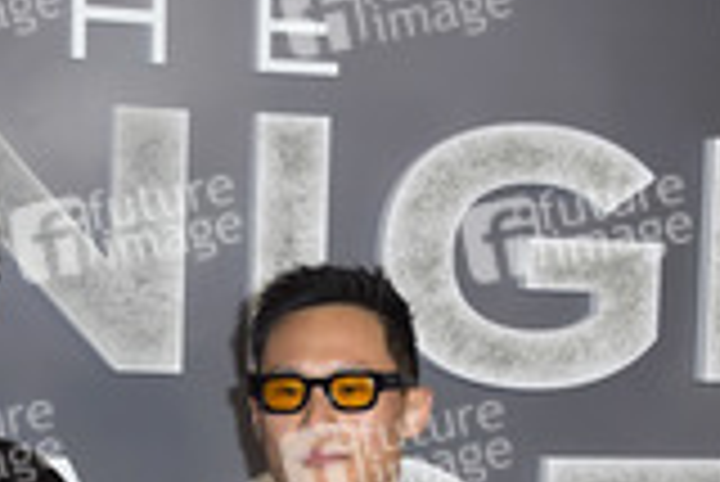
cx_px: 454
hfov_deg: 15.2
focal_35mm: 135
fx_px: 2702
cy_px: 568
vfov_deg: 10.0
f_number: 6.3
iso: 400
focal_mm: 48
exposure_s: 1/250
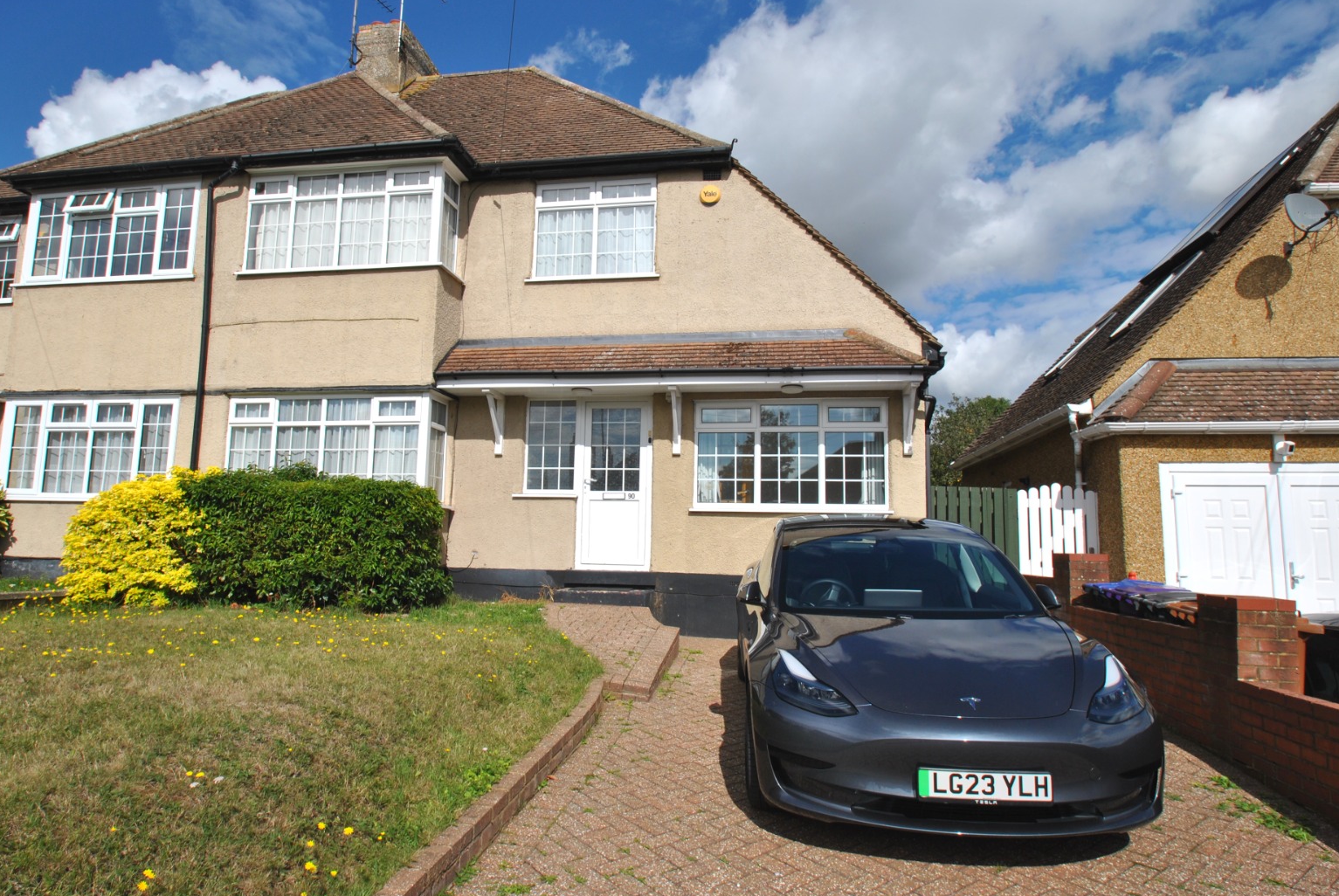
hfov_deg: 82.4
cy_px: 451
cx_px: 640
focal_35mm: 21
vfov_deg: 60.8
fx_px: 764
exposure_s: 1/320
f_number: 9
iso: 100
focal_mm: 13
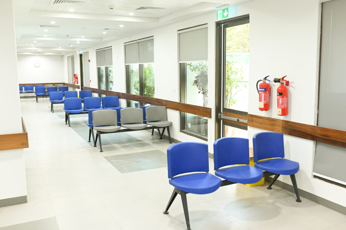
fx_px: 336
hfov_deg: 54.5
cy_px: 115
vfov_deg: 37.8
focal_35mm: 35
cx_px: 173
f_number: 4
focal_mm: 35
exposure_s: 1/100
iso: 1600
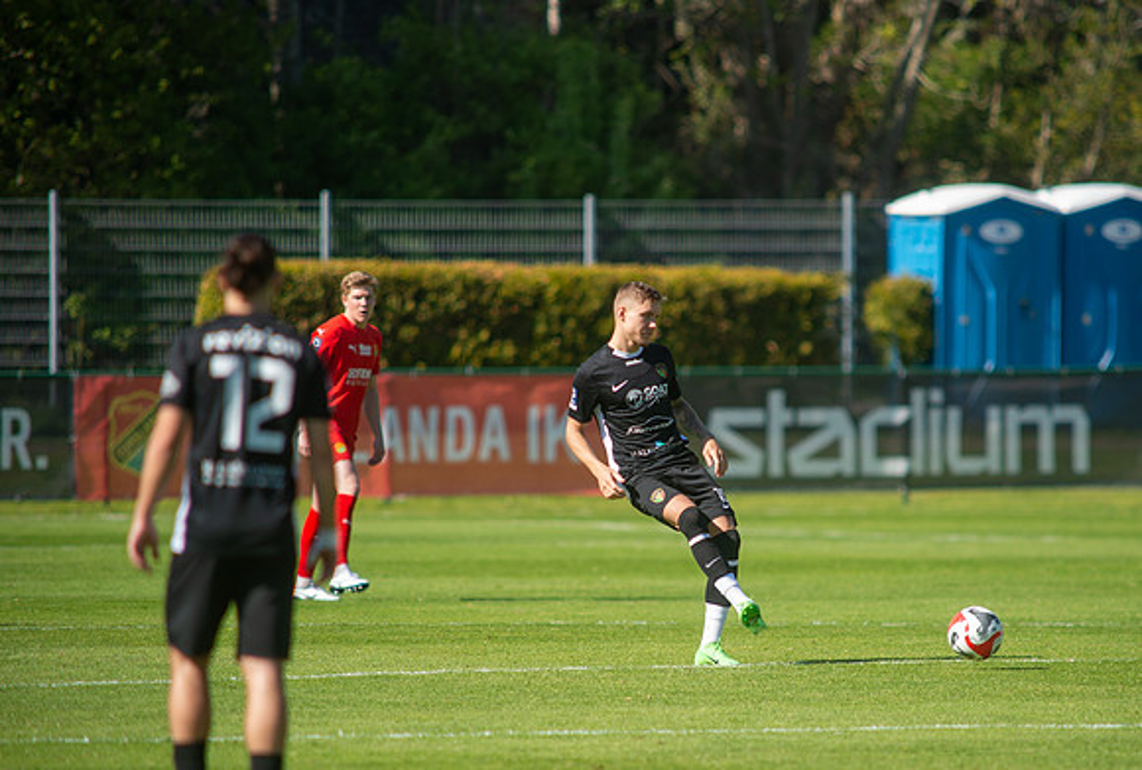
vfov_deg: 2.7
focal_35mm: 506
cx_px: 690
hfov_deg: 4.1
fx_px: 16104
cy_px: 460
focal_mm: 420
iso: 280
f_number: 4
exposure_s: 1/1600
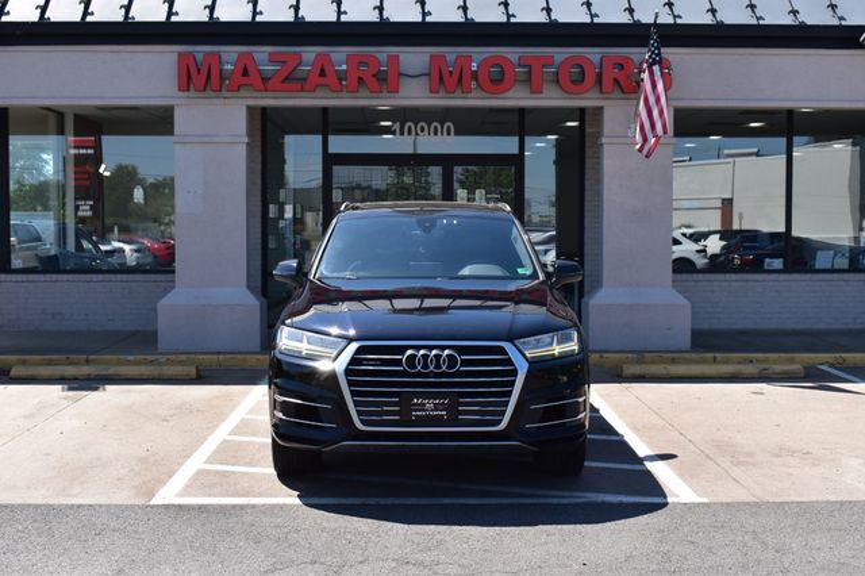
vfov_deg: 28.9
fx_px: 1117
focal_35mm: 46
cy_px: 288
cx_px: 432
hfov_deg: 42.3
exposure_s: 1/400
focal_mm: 31
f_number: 11
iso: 400
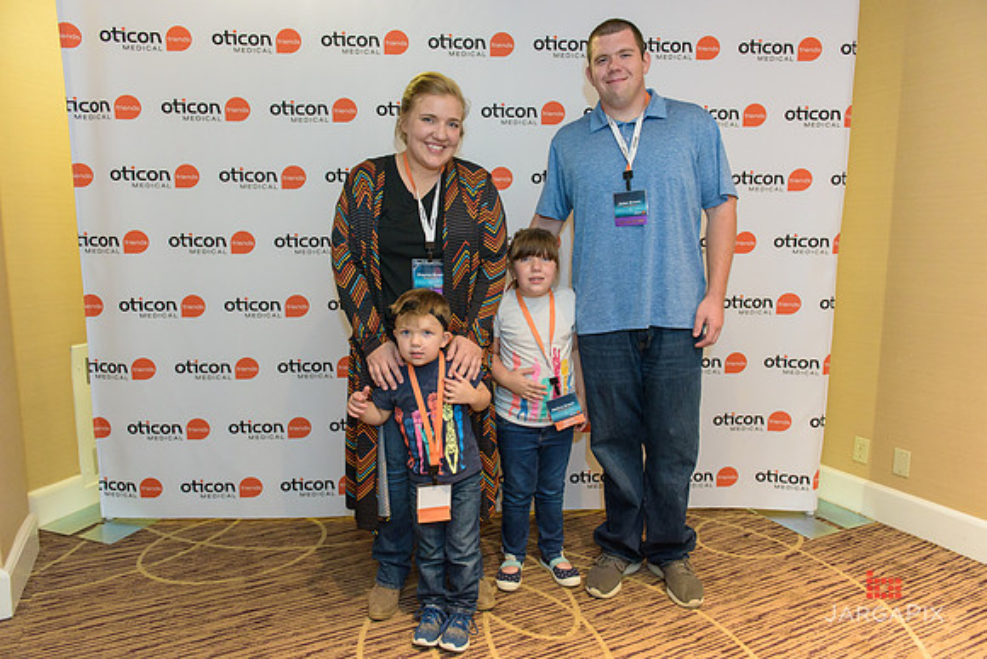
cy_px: 330
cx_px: 494
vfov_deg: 53.2
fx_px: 658
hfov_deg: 73.7
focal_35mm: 24
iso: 1600
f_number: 3.2
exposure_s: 1/125
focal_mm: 24
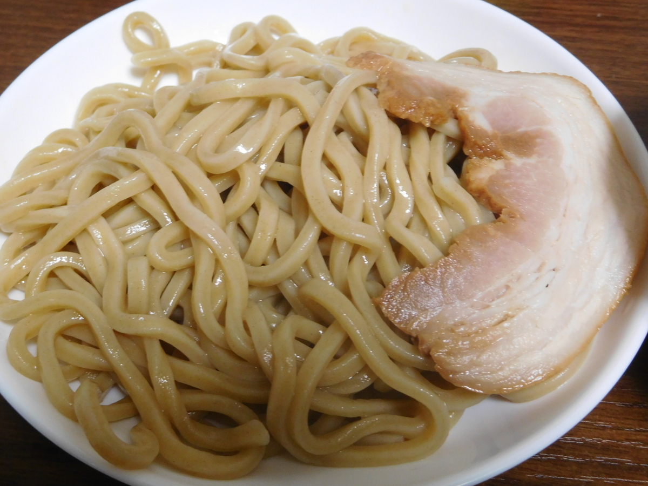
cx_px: 324
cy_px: 243
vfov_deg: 36.0
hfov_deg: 46.8
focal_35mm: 40
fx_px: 749
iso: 400
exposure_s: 1/15
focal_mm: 7.1
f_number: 3.9
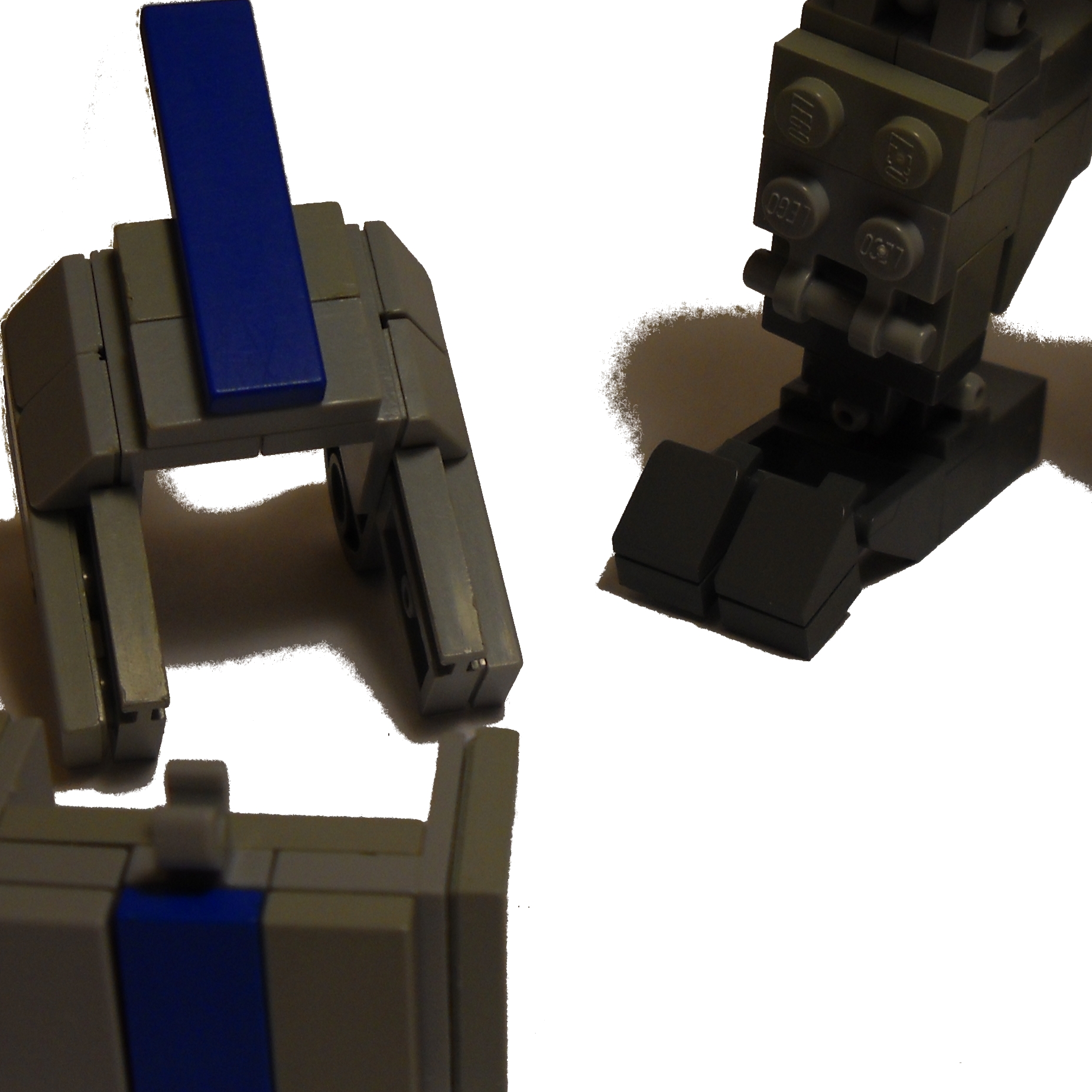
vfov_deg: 26.8
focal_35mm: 64
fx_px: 2284
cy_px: 451
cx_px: 623
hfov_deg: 26.9
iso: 64
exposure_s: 1/129
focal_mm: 6.72
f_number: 3.1
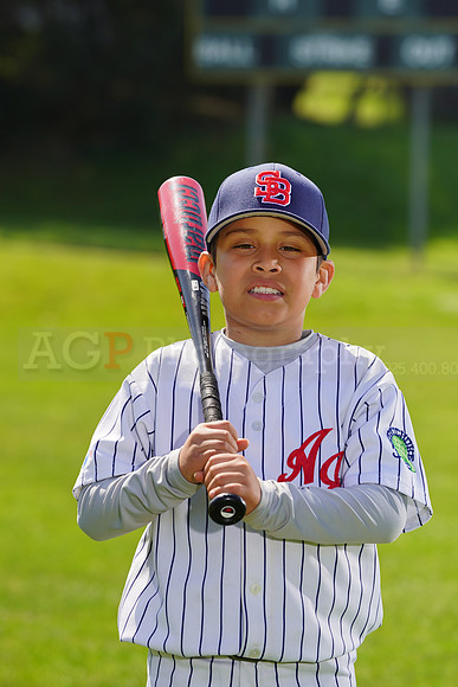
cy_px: 344
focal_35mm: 235
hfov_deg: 5.9
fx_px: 4482
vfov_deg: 8.8
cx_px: 229
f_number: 8
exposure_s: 1/250
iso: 100
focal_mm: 235
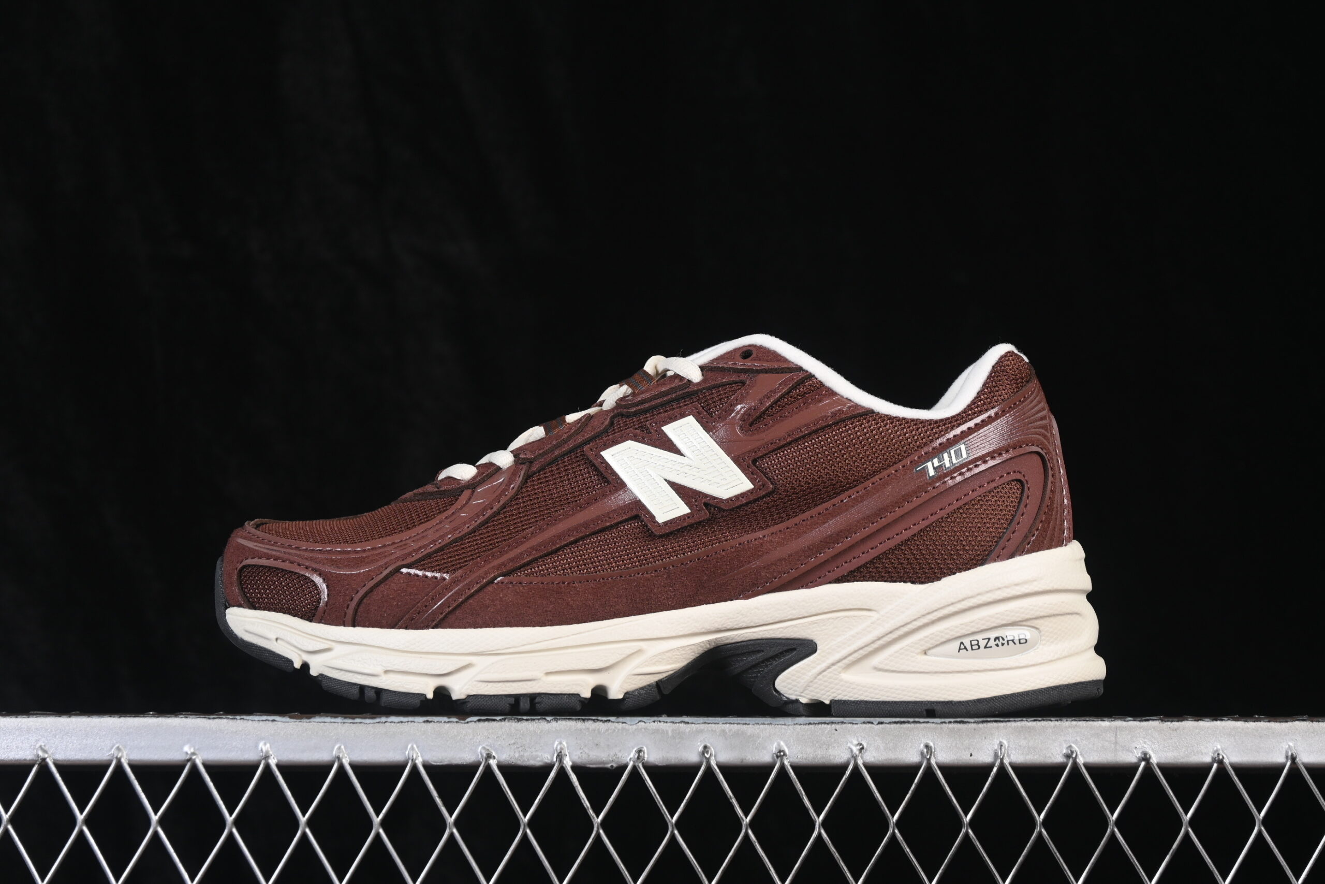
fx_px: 2760
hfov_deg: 27.0
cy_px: 442
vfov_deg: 18.2
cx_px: 662
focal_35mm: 75
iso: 160
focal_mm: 50
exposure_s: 1/60
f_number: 7.1
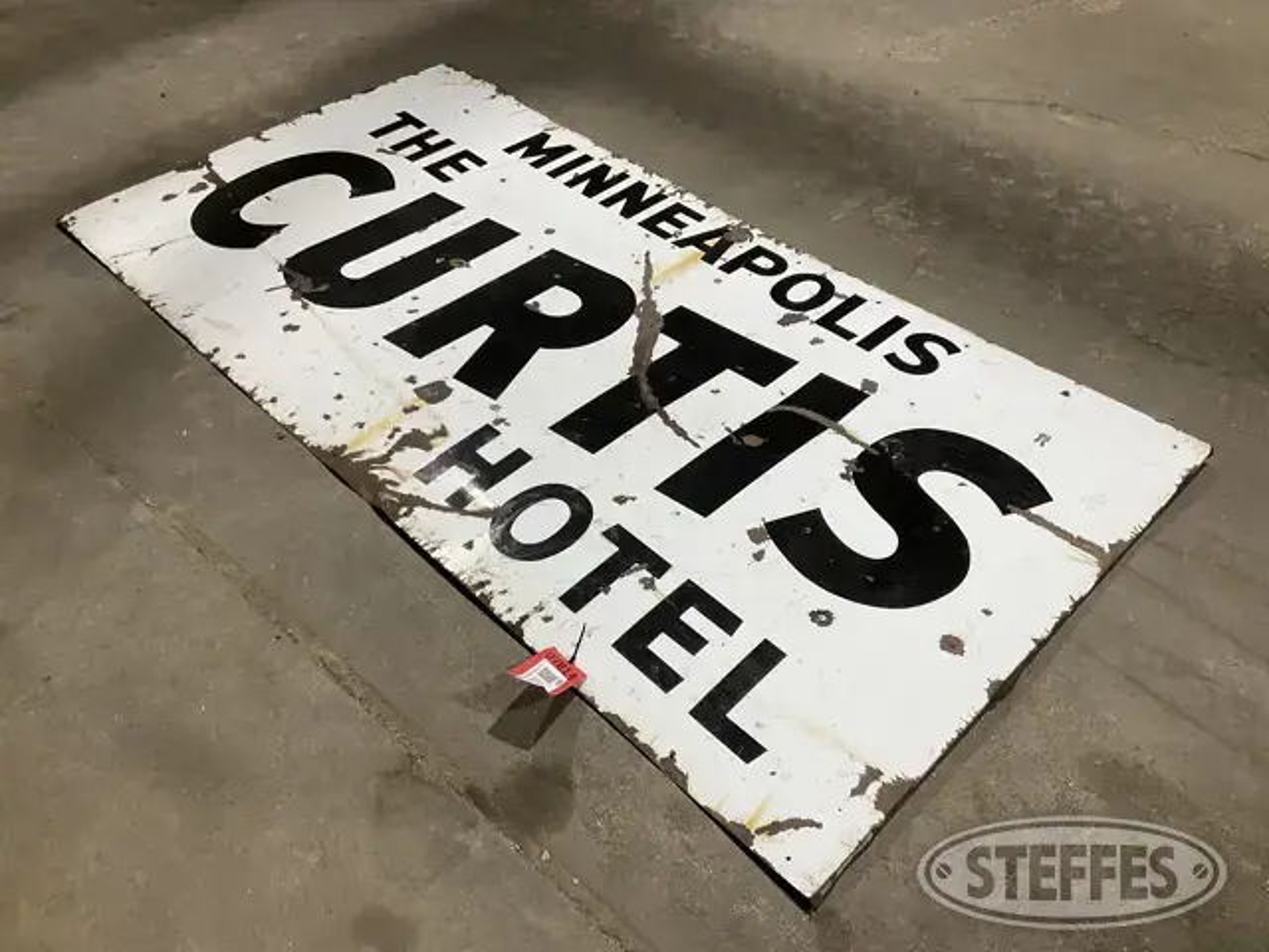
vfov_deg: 48.2
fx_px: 1063
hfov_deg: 61.7
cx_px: 634
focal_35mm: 29
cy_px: 476
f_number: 1.8
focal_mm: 3
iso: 50
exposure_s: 1/60
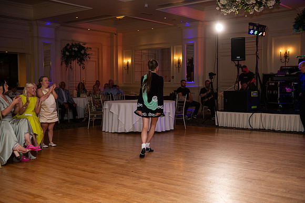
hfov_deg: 44.5
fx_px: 373
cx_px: 152
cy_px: 102
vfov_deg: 30.5
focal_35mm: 44
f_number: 3.5
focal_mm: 44
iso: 500
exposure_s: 1/160
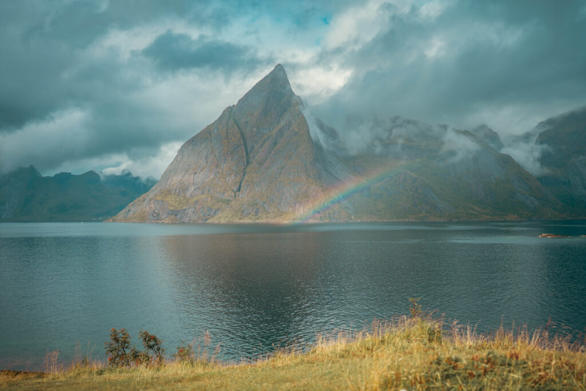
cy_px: 196
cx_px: 293
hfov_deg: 54.4
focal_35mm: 35
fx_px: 570
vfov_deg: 37.9
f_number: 2.8
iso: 125
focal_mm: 35
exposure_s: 1/2500
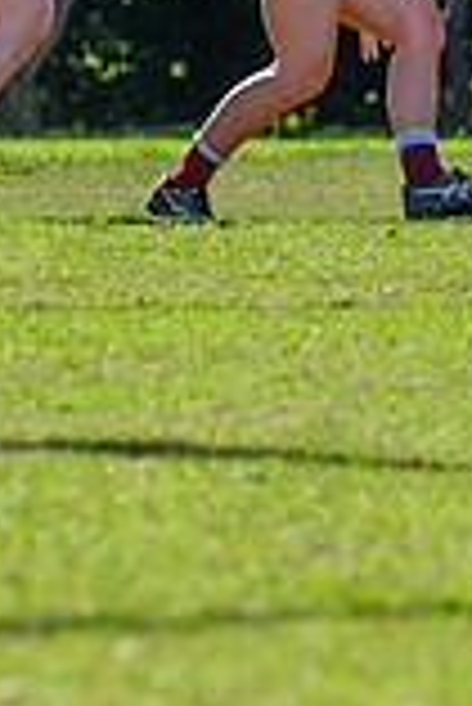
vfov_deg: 2.0
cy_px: 19
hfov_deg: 1.4
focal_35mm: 1015
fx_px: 19916
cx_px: 200
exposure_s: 1/1250
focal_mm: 270
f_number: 9
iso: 800
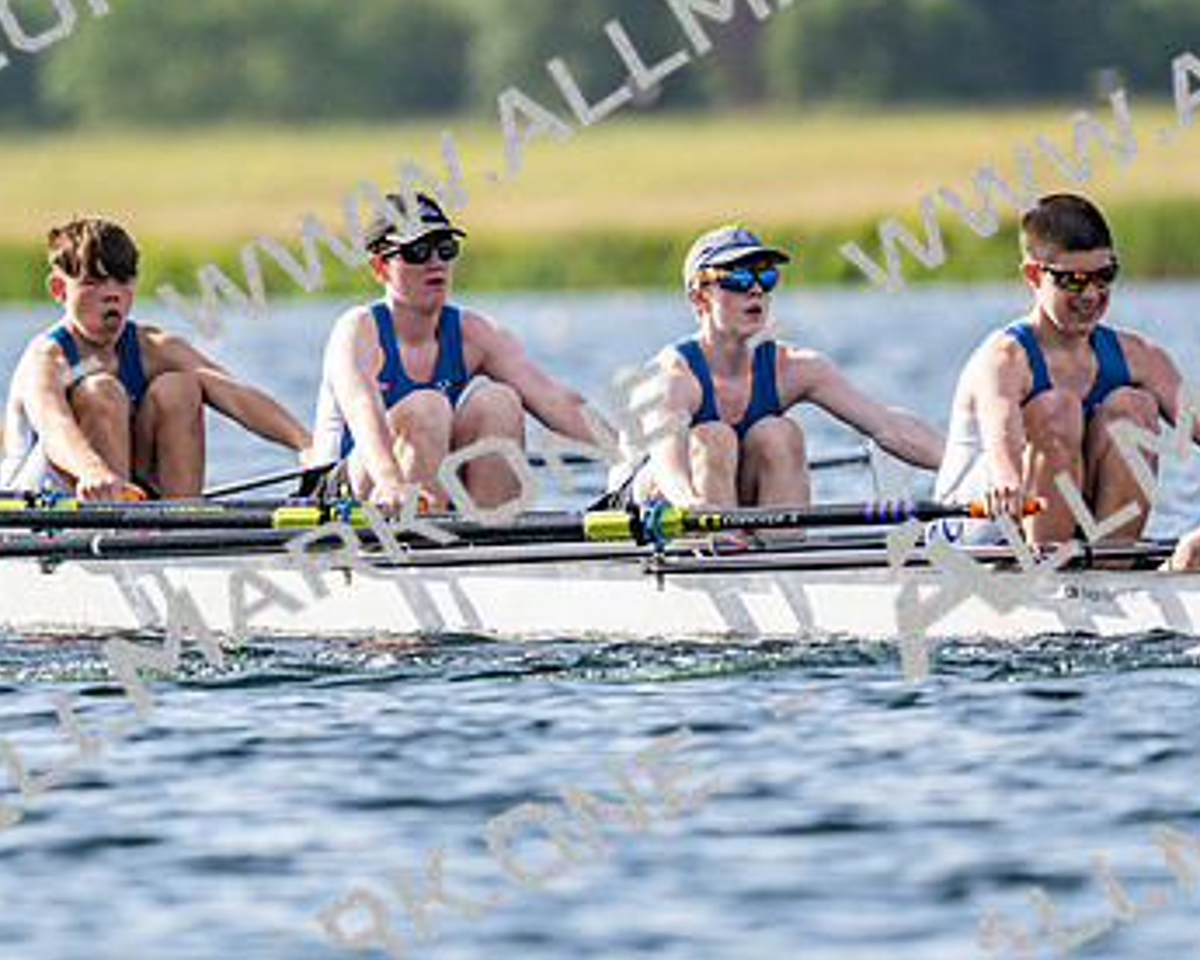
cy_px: 353
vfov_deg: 2.5
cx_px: 588
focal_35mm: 632
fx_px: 22446
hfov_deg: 3.1
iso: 450
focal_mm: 400
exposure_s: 1/2500
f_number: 4.5
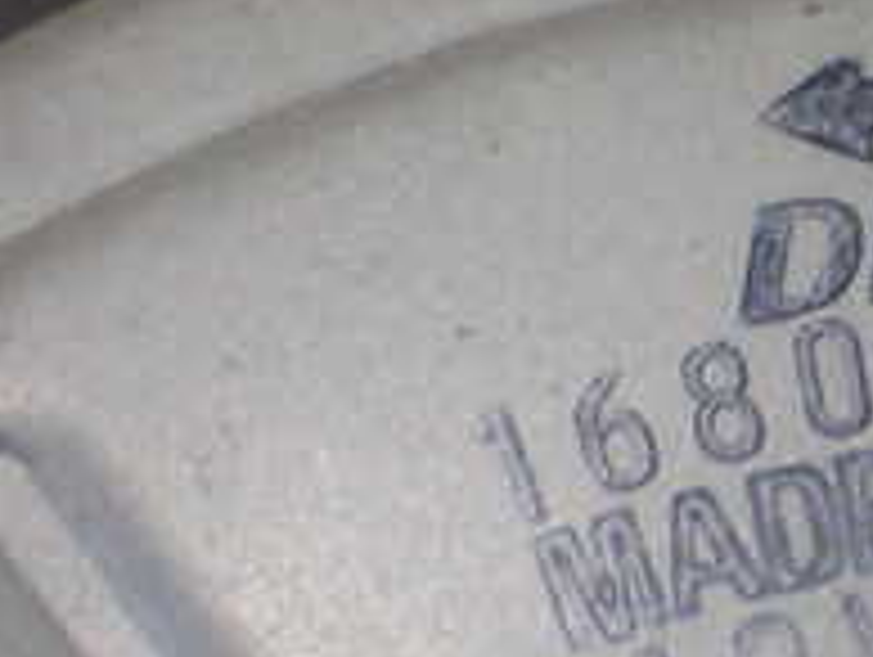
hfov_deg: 14.1
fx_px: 3434
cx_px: 1022
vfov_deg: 10.9
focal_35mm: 136
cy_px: 310
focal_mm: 7.84
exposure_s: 1/60
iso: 200
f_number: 2.9
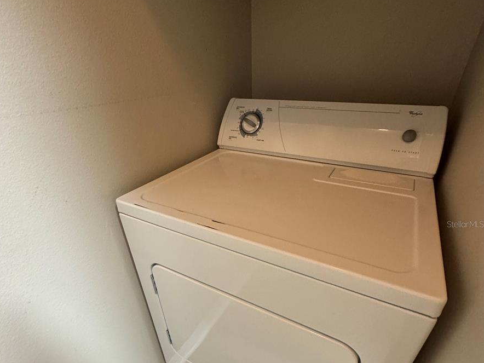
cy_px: 224
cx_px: 239
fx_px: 266
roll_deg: +4.3
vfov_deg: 67.8
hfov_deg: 84.7
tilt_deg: -34.6
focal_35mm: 19
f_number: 2.2
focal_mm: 2.22
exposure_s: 1/60
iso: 400
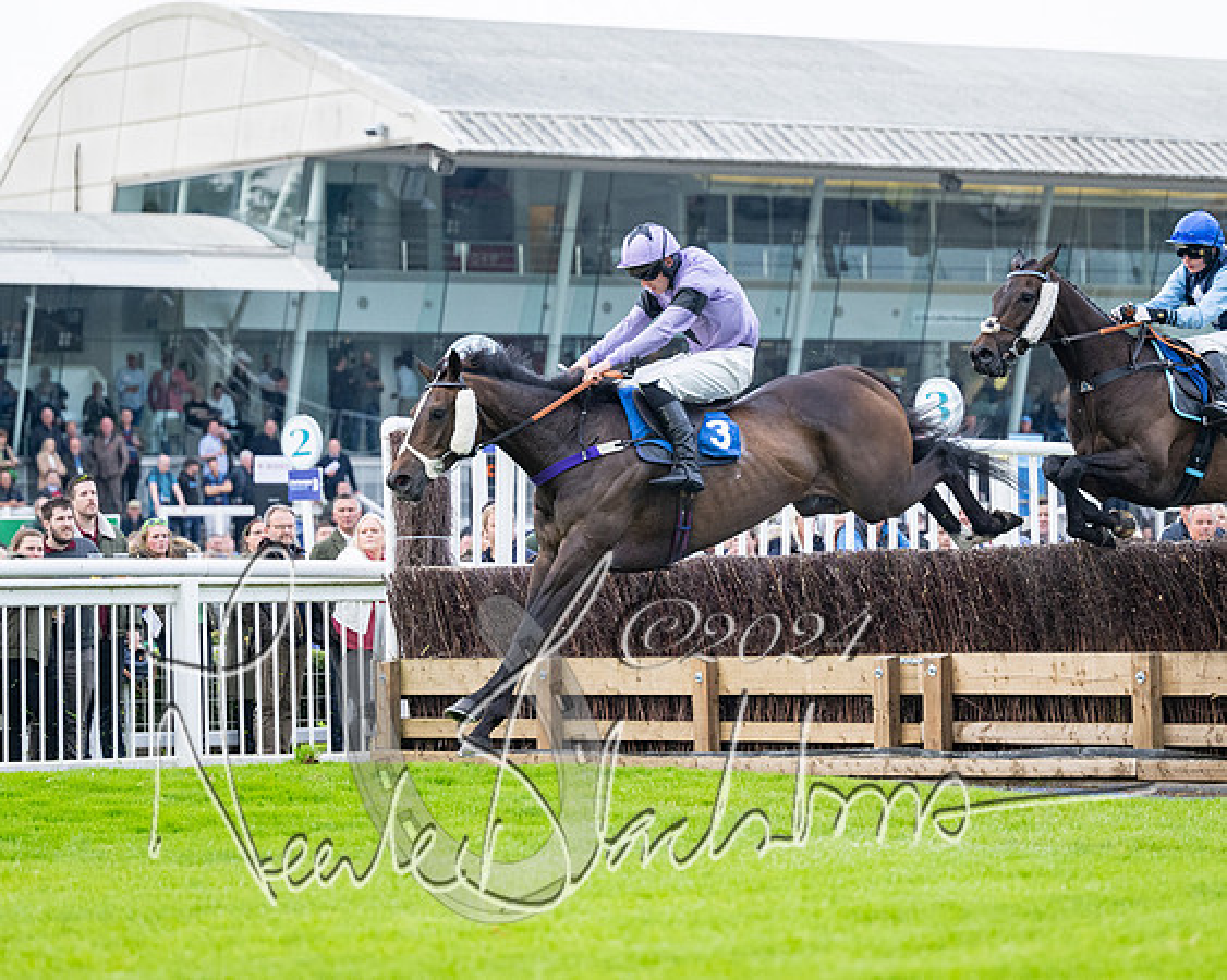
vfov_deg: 9.8
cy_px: 495
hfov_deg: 12.2
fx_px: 5731
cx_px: 673
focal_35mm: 158
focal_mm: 110
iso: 800
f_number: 2.8
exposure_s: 1/2000
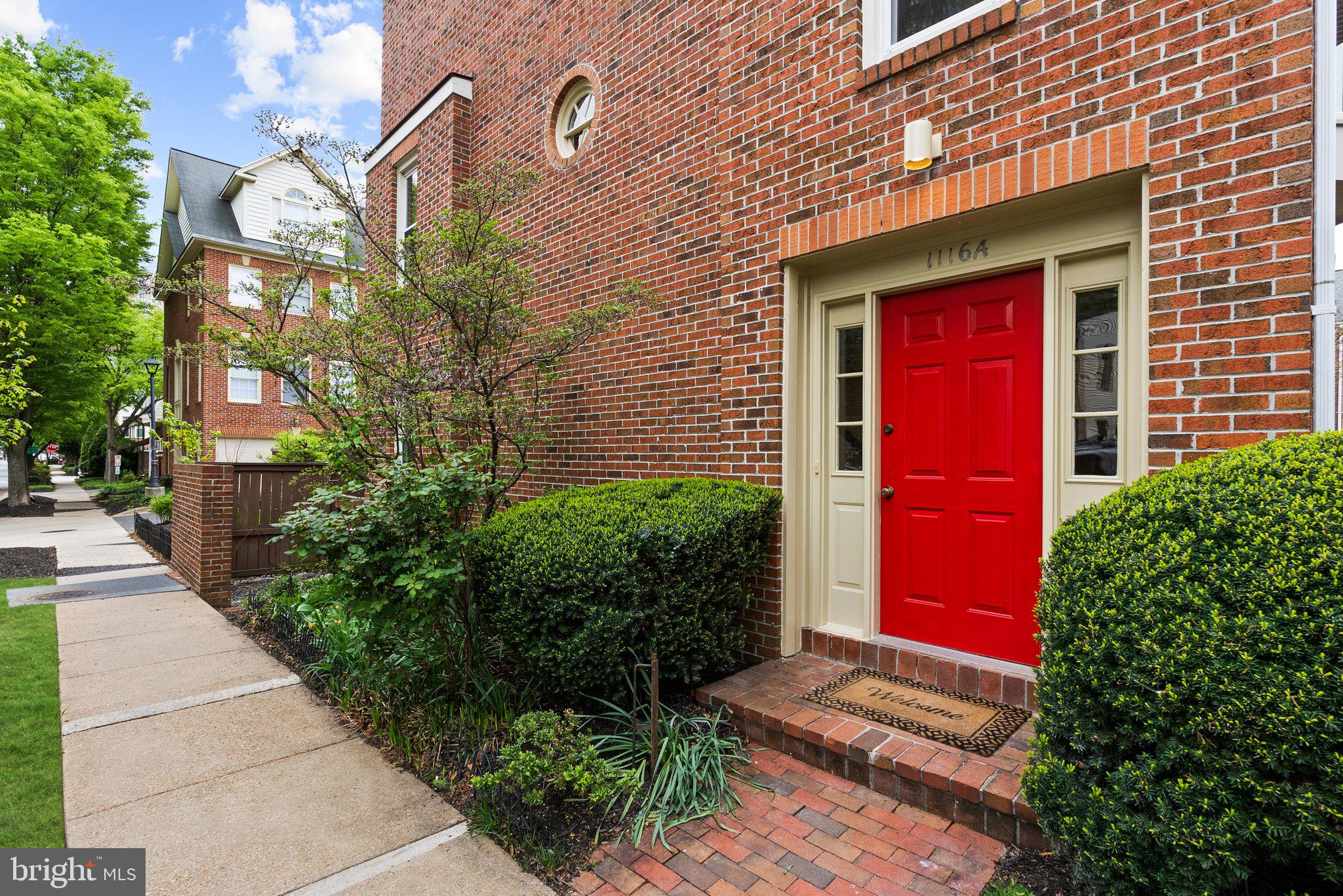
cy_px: 448
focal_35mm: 17
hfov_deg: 93.3
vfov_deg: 70.5
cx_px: 672
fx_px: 634
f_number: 8
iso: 250
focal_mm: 17
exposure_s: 1/100
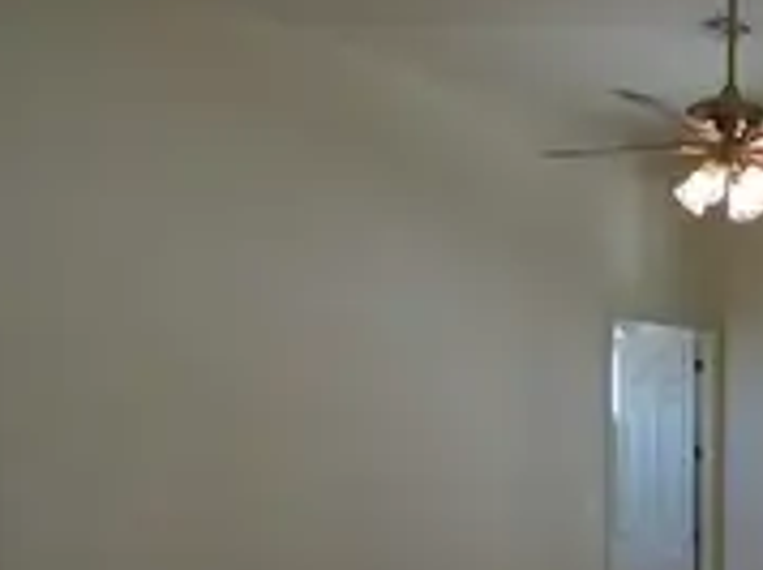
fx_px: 991
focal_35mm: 45
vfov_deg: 30.1
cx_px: 819
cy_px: 557
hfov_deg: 36.4
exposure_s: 1/60
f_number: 2.8
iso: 160
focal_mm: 3.58
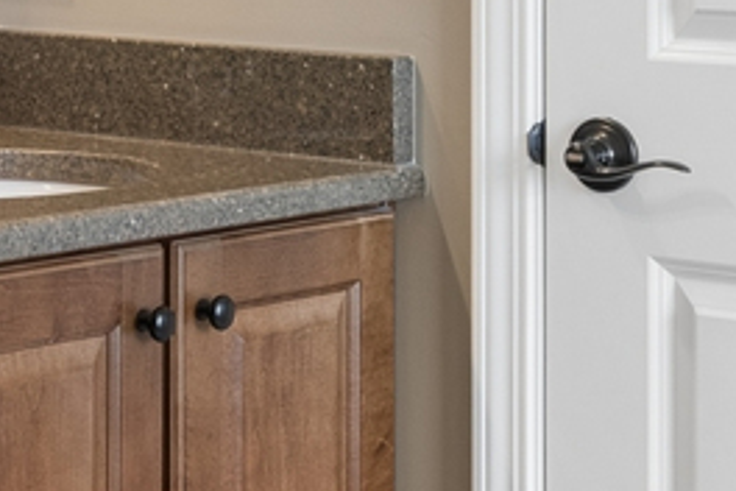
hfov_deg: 15.4
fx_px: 2637
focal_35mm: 129
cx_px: -131
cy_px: -73
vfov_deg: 10.5
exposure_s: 1/8
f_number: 8
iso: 250
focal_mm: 14
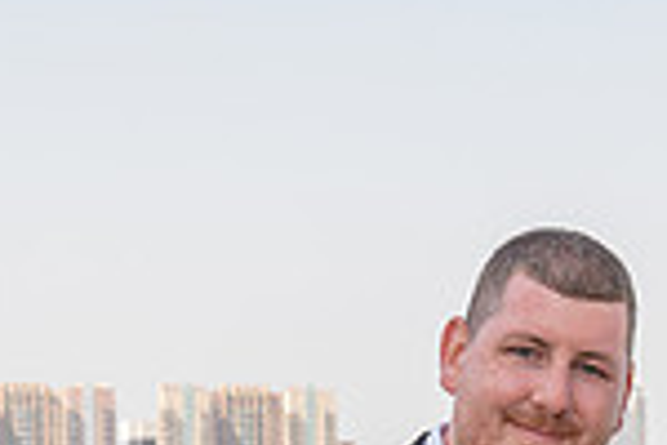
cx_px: 623
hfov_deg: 11.0
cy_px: 781
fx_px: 3446
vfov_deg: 7.2
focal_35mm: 186
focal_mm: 48
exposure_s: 1/200
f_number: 9
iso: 200
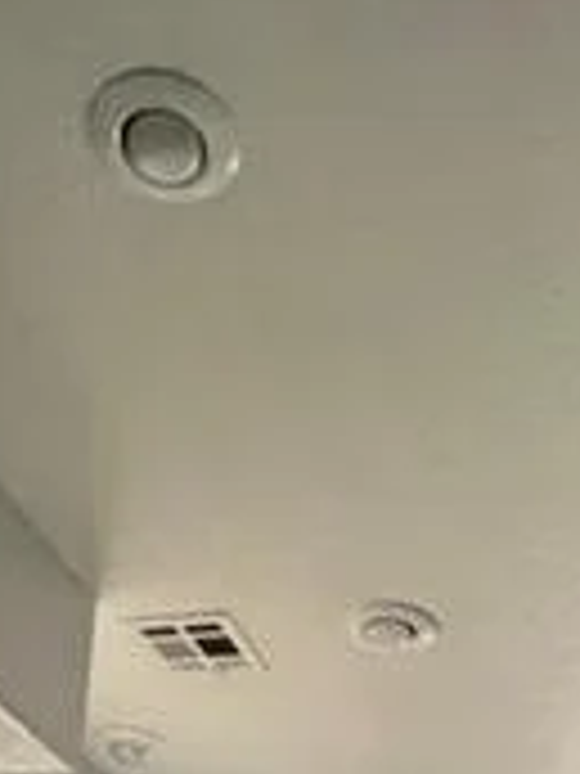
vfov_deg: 18.9
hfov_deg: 25.1
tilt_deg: -10.3
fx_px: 1296
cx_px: 202
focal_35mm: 58
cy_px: 1570
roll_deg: -6.8
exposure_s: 1/122
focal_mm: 1.57
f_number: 1.8
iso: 80
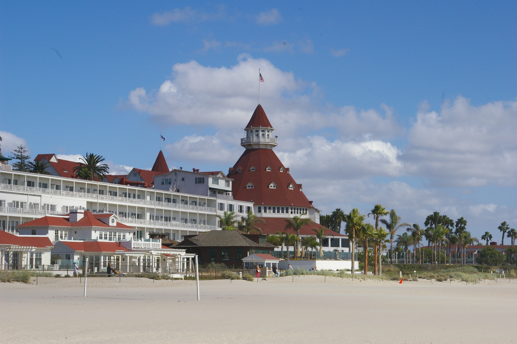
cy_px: 172
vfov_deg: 16.5
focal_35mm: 82
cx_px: 258
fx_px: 1184
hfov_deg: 24.6
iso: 400
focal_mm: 55
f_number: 16
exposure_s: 1/500
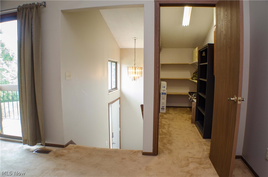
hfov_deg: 57.3
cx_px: 134
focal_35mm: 33
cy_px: 88
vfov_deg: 39.8
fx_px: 245
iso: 800
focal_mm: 22
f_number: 4
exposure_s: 1/30
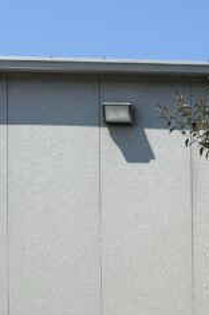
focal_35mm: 109
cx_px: 385
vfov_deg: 17.4
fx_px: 952
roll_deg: -0.4
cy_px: 428
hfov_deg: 11.5
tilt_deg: +0.1
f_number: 1.78
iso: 80
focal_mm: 6.76
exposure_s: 1/3279
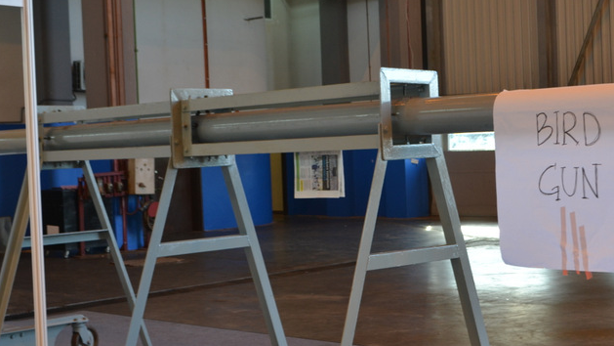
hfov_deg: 32.7
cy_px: 171
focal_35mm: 64
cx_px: 388
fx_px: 1042
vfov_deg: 18.8
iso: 400
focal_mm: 32
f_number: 4.8
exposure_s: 1/60
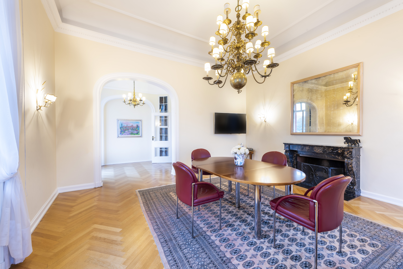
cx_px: 202
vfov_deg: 81.2
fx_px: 157
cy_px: 134
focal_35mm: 14
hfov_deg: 104.3
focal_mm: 14
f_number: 11
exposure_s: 6
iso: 100
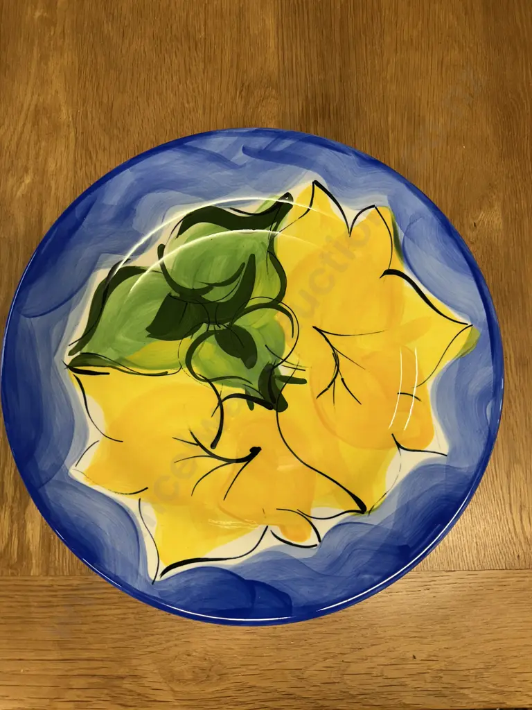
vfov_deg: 71.6
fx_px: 492
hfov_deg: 56.8
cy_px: 355
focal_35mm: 24
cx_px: 266
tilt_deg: -83.0
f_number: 1.78
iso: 100
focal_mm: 6.86
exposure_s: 1/100
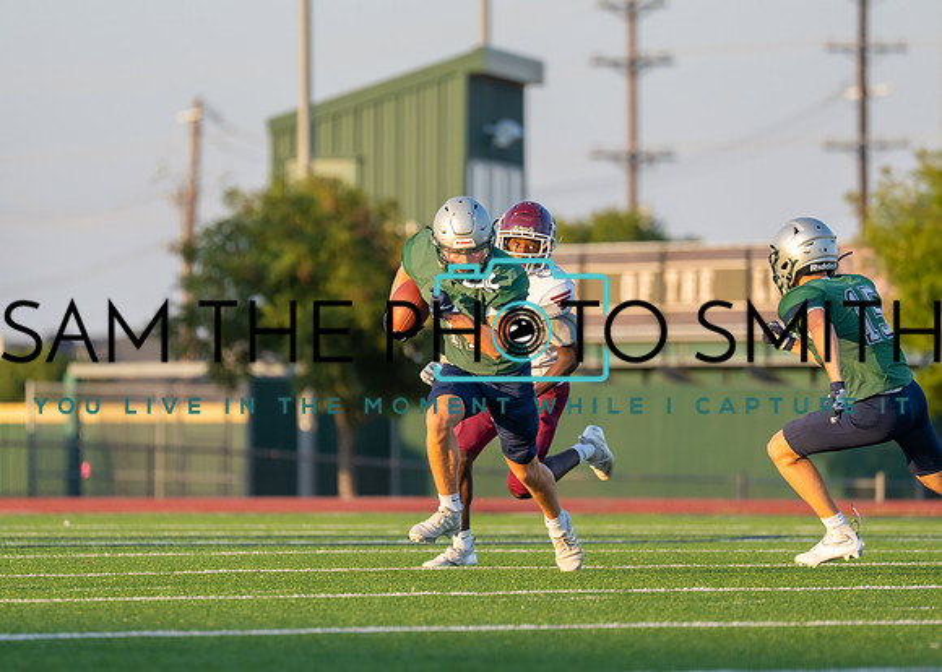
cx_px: 464
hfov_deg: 5.4
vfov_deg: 3.9
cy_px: 343
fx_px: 9969
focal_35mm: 373
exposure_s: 1/1250
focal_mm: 200
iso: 250
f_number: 2.8
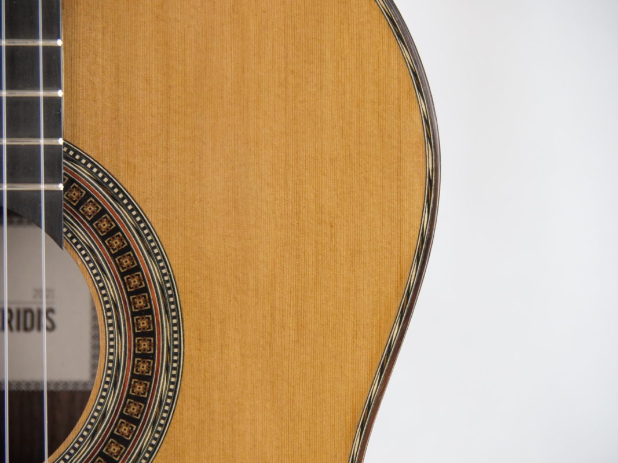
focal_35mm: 240
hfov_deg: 8.3
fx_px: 4284
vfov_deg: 6.2
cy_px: 232
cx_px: 309
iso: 2000
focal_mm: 120
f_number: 5.6
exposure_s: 1/250
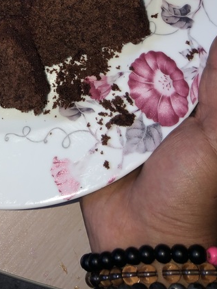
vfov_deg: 29.4
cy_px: -7
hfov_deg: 23.2
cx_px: 8
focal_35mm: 61
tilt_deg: -72.5
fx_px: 509
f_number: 1.8
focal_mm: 3.99
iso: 20
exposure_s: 1/5
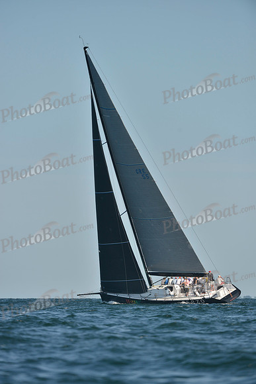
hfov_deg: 4.6
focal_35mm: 300
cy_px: 192
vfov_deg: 6.9
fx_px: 3198
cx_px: 128
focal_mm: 300
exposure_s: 1/2000
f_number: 5.6
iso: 280
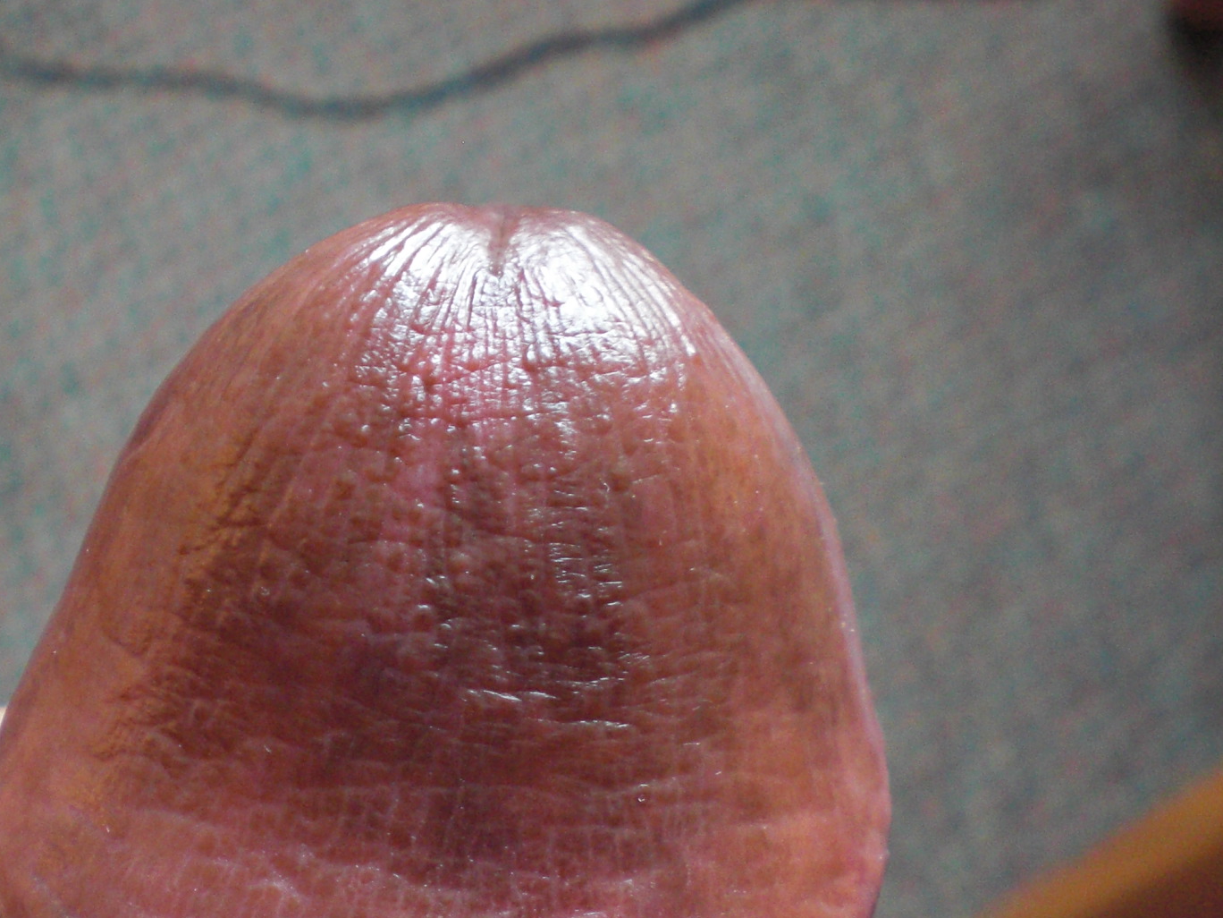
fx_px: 2261
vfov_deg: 22.6
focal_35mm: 64
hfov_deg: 30.2
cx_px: 522
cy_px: 723
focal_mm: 6.3
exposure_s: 1/40
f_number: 3.1
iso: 200
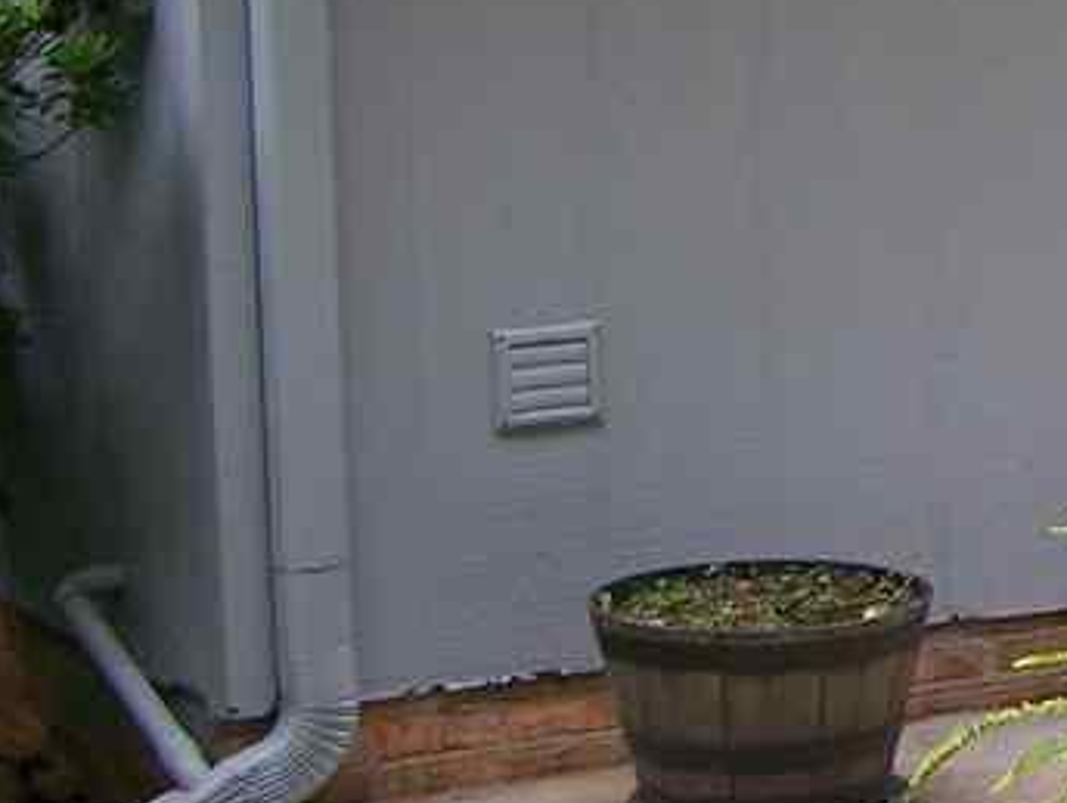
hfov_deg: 12.9
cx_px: 1822
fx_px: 4352
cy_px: 81
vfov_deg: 10.5
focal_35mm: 141
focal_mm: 6.3
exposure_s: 1/250
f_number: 2.8
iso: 80
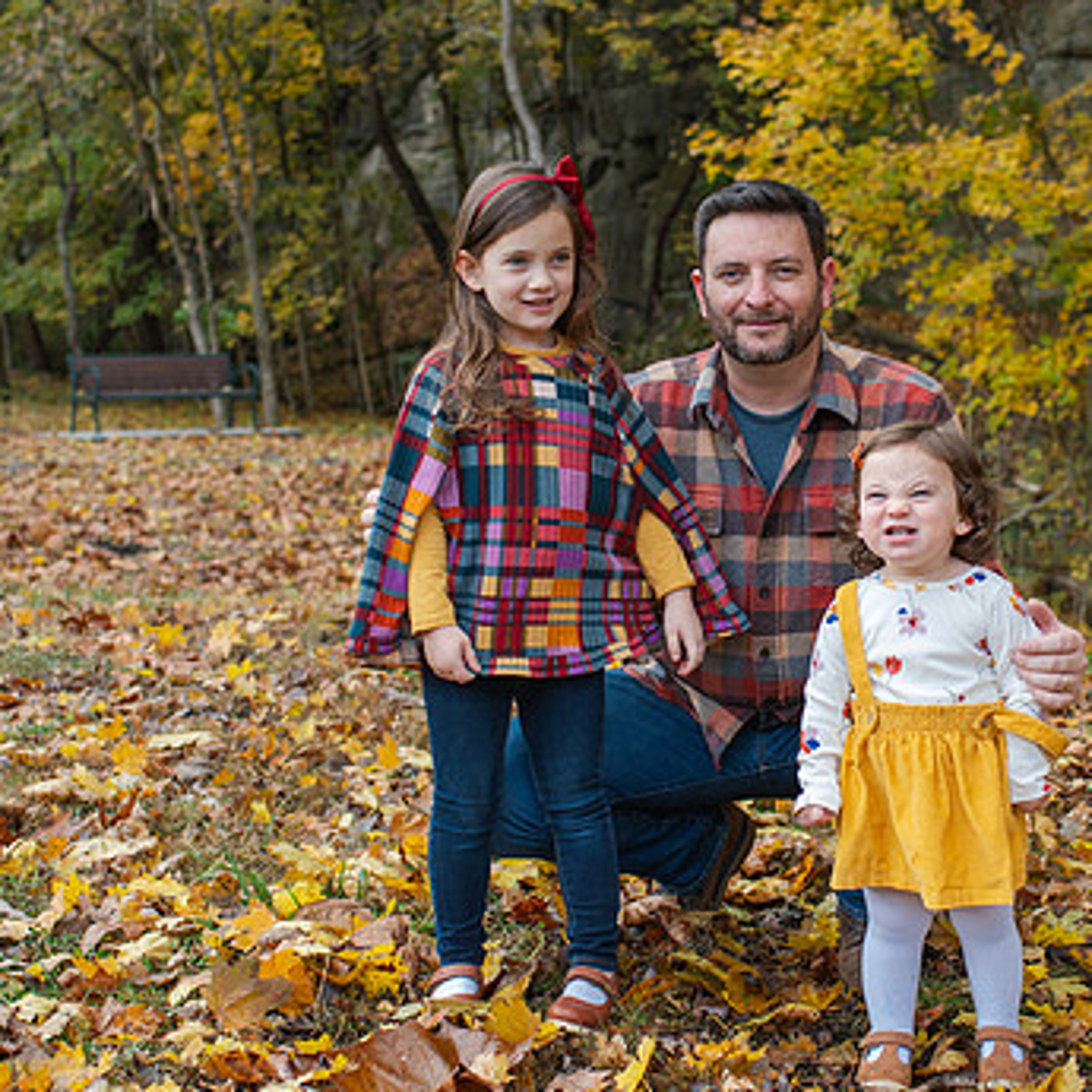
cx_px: 722
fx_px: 2177
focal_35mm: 61
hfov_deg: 28.0
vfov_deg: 28.1
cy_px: 467
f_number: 3.2
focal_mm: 35
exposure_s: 1/1250
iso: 500
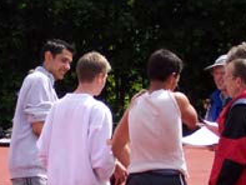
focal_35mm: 260
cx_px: 134
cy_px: 160
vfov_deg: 5.7
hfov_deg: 7.6
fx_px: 1849
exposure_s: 1/500
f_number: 4.8
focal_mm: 24
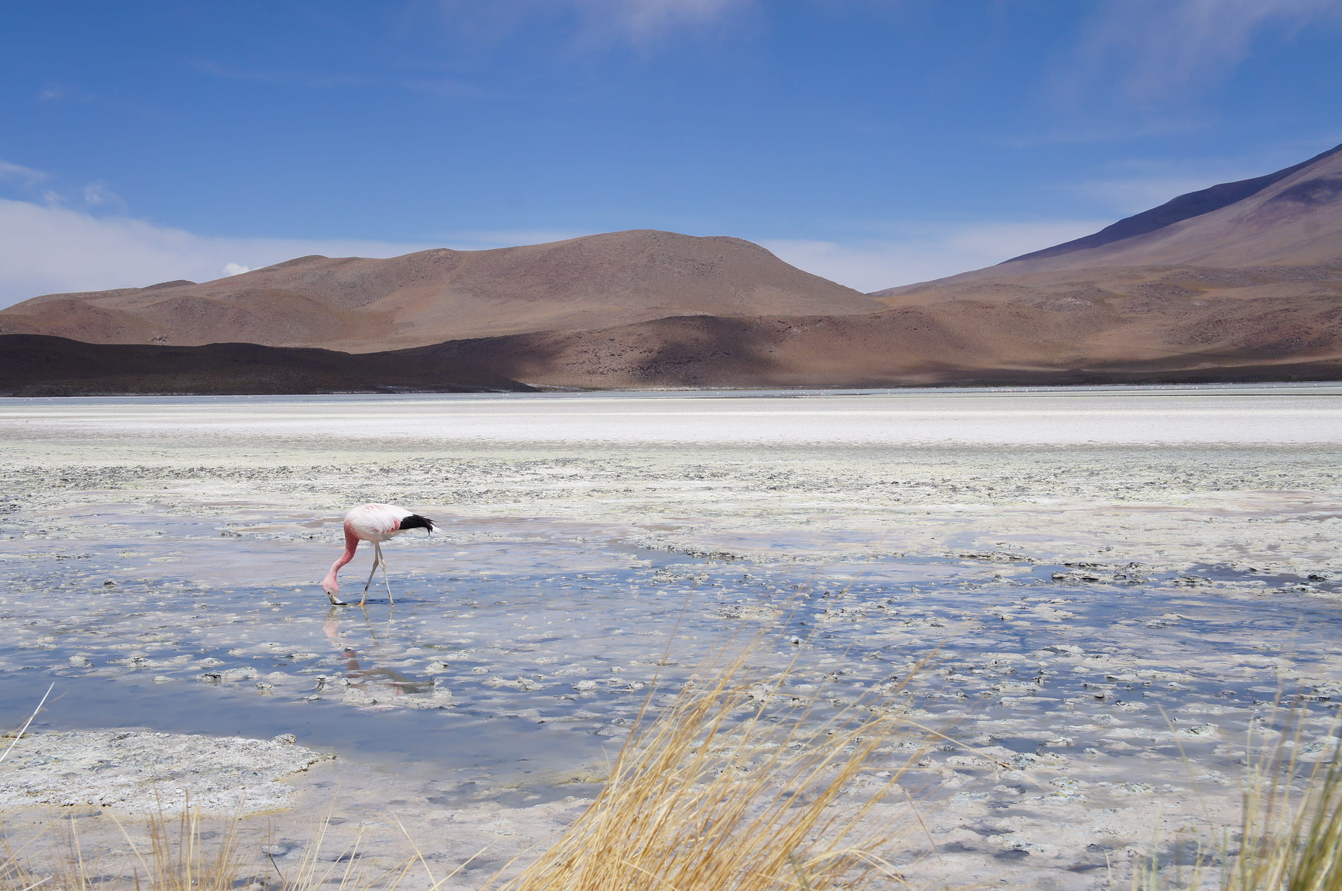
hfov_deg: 41.2
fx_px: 1786
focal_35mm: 48
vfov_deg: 28.0
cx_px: 671
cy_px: 446
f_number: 13
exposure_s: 1/500
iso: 200
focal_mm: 32
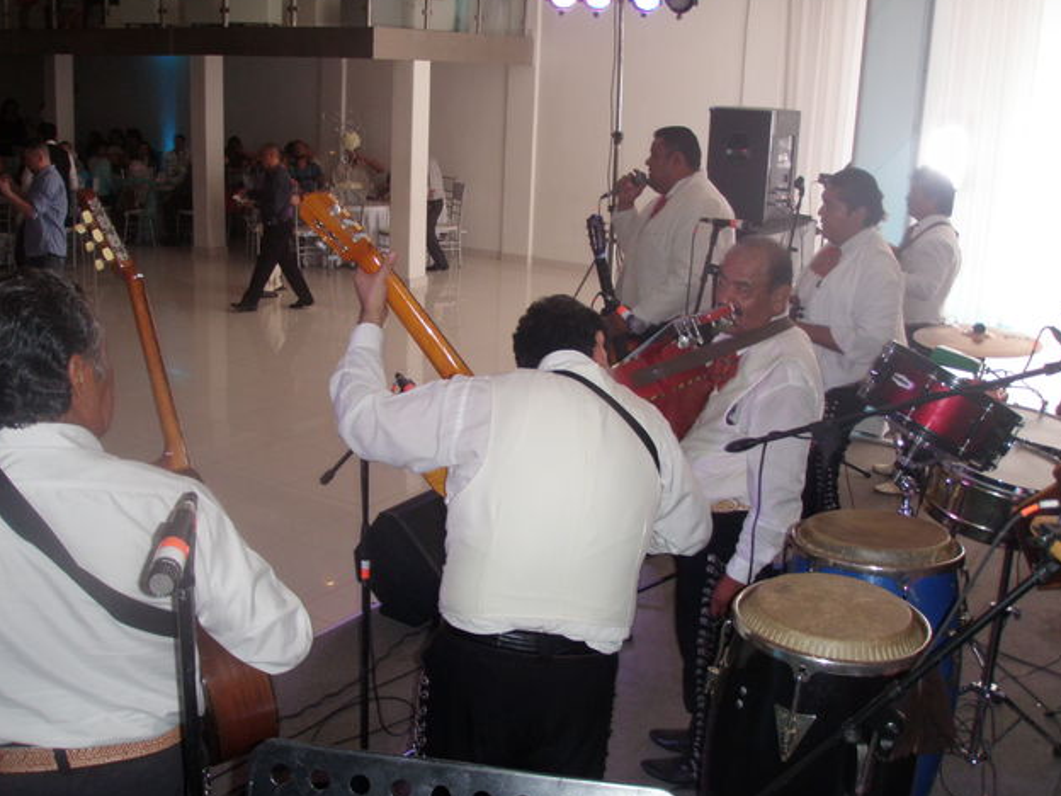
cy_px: 396
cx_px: 529
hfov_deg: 47.9
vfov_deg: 36.8
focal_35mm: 39
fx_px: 1195
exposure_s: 1/30
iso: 160
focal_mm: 6.7
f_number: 3.5
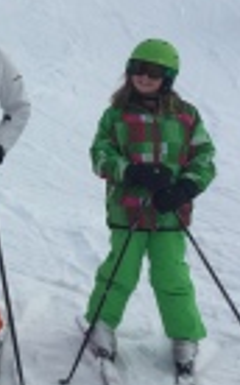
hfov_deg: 15.3
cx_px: -100
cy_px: 134
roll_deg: -3.4
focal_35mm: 80
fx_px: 839
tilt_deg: -6.0
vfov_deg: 25.7
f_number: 2.2
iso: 32
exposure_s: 1/2326
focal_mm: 4.15
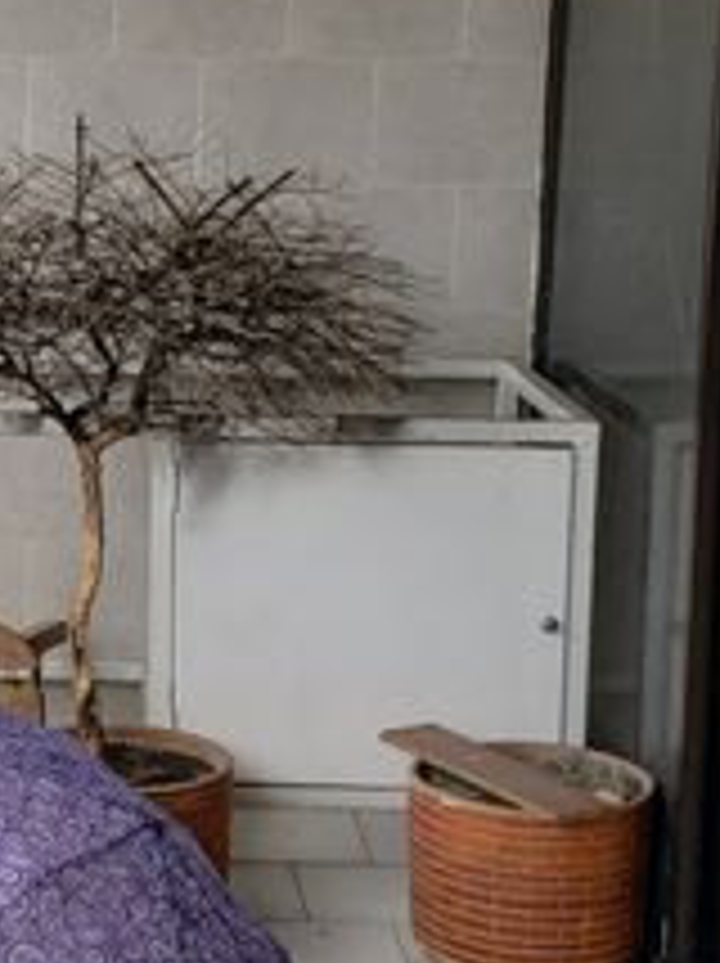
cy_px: 430
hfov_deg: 17.6
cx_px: -45
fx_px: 2251
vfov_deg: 24.1
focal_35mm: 81
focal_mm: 4.3
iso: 50
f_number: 2.4
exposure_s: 1/667
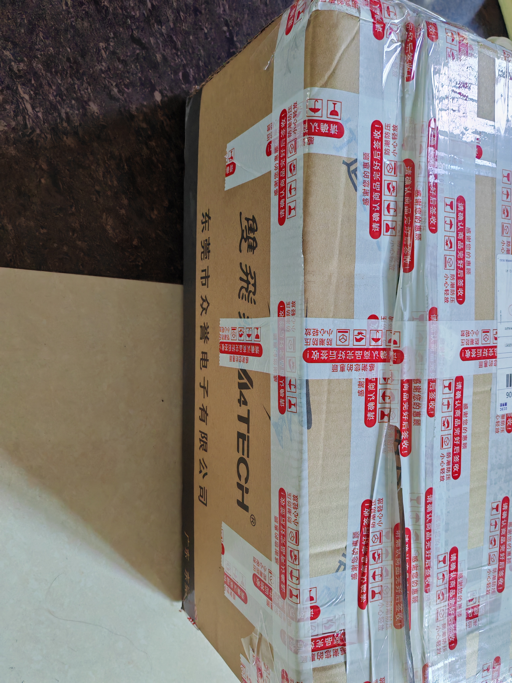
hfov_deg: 51.4
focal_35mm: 27
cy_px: 342
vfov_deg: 65.3
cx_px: 256
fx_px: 532
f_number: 1.95
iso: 320
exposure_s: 1/100
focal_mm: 5.52
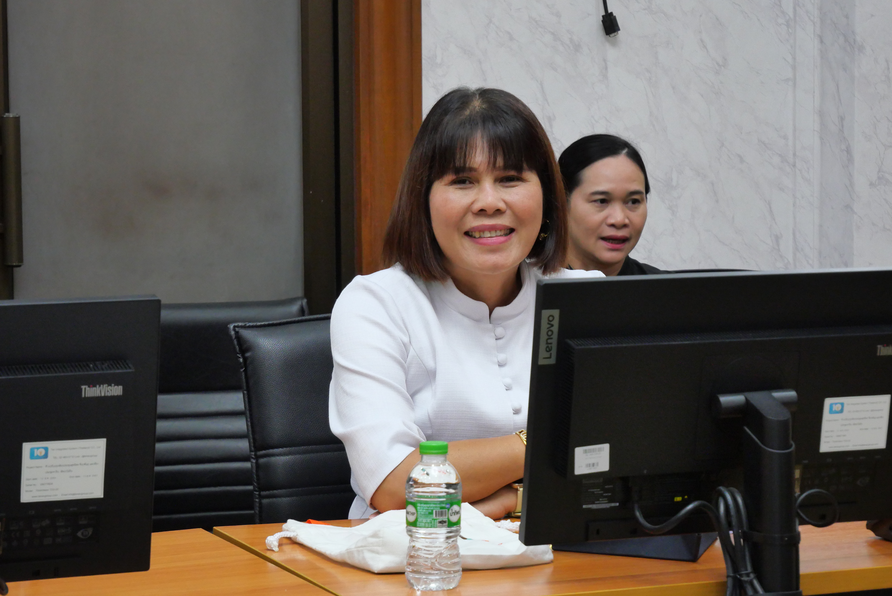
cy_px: 298
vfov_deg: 13.6
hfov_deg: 20.2
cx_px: 446
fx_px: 2504
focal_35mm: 101
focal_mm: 49
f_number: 5.6
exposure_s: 1/50
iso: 2000
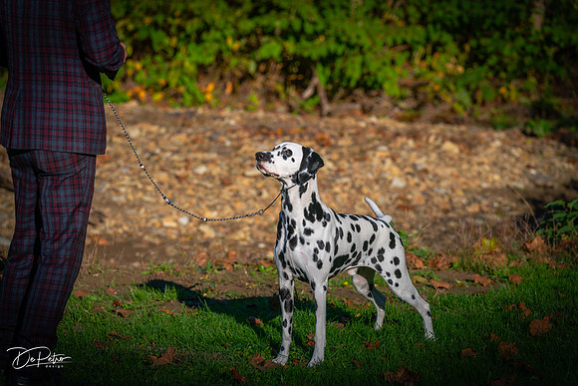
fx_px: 2072
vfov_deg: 10.6
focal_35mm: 129
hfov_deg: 15.9
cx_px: 289
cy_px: 193
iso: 100
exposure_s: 1/800
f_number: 4.5
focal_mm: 129
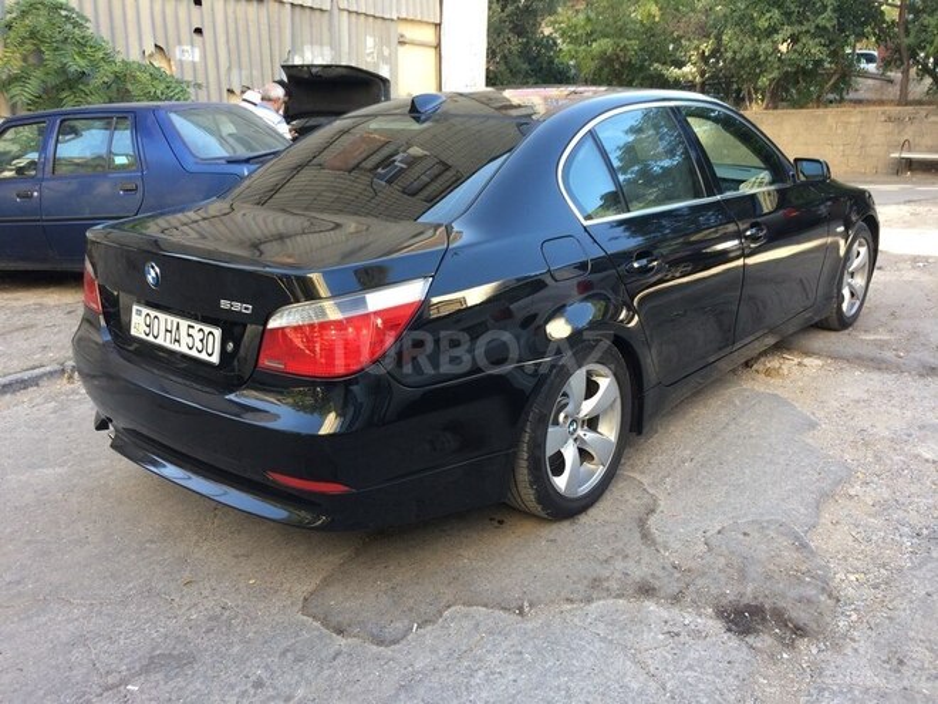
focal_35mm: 29
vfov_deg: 48.2
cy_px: 352
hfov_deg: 61.7
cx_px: 469
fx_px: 786
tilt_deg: -15.7
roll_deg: +0.4
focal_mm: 4.15
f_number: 2.2
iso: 40
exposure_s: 1/100
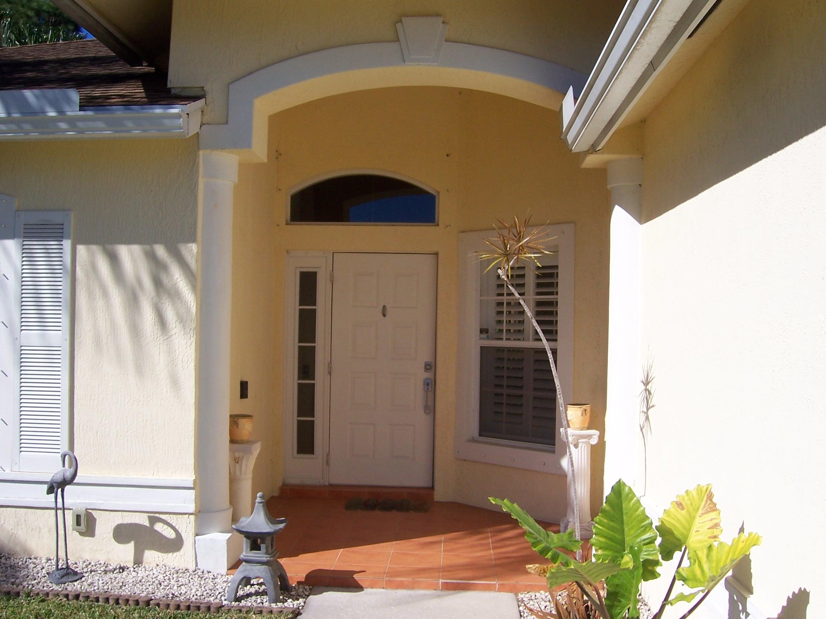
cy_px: 310
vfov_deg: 39.7
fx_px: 859
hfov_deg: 51.4
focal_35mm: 36
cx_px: 413
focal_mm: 6
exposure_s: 1/750
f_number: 4.8
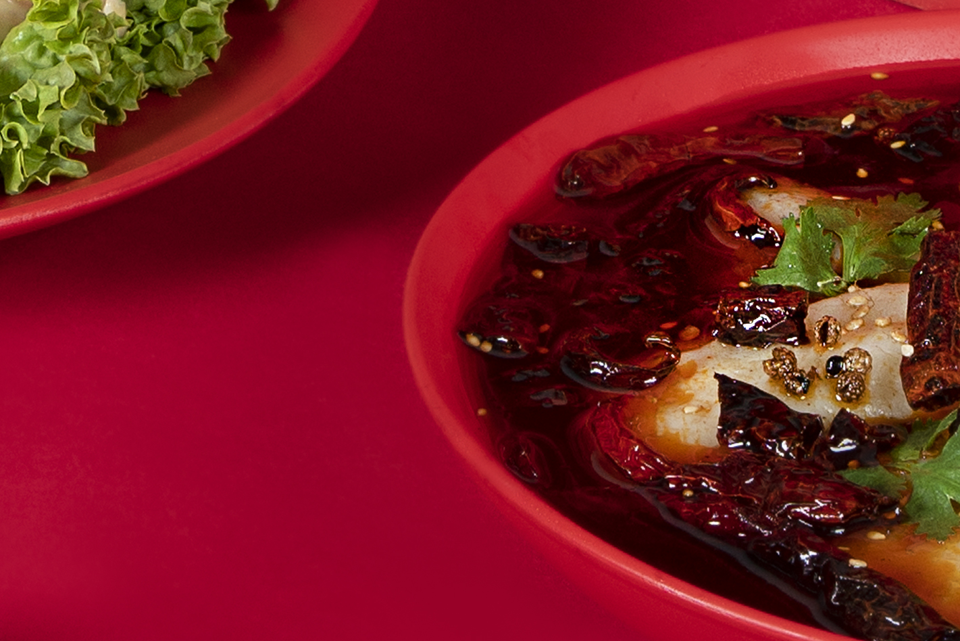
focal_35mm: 291
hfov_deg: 7.0
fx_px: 7761
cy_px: -276
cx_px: -194
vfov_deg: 4.7
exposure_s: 1/250
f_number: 7.1
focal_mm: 52
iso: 200
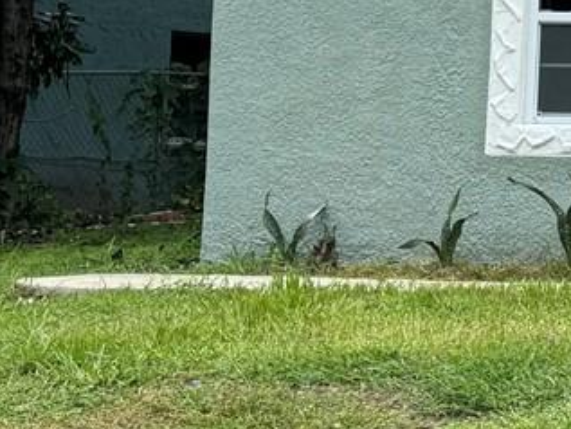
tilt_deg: +2.6
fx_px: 1997
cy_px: 13
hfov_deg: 13.2
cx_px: 1266
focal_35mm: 121
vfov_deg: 12.1
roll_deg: -1.5
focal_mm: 6.76
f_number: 1.78
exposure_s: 1/2506
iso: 80
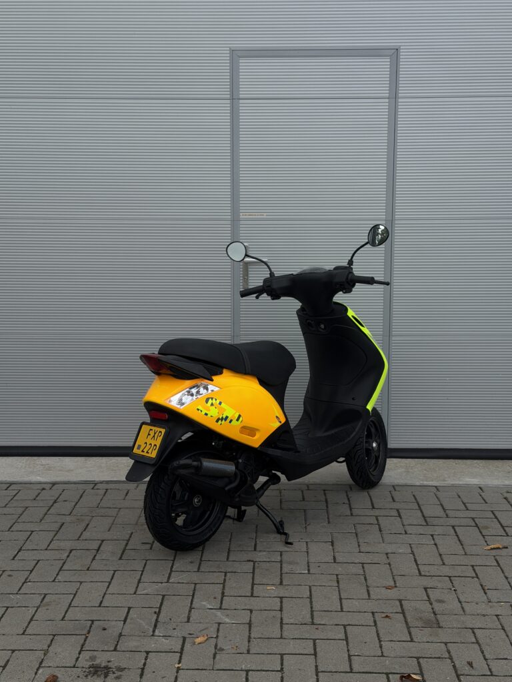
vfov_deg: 39.7
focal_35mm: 48
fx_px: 947
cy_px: 341
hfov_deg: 30.3
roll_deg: -0.4
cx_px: 256
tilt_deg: -10.4
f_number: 1.78
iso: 64
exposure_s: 1/2667
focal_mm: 6.76
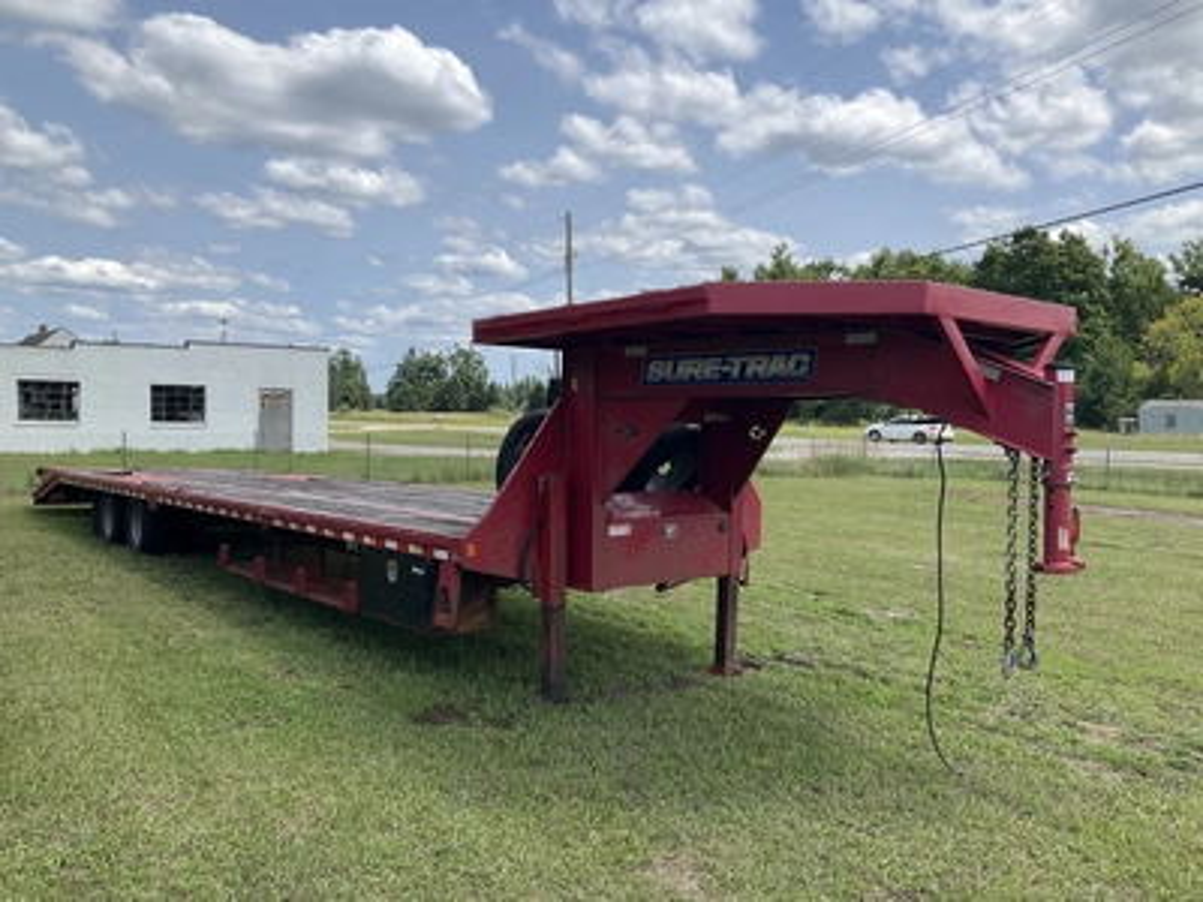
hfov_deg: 61.7
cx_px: 602
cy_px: 451
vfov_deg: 48.2
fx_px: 1008
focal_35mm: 29
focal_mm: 3
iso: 25
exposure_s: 1/1984
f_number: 1.8
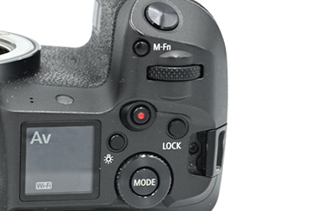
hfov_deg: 10.4
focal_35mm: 195
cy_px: 122
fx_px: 1712
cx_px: -37
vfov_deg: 7.0
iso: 100
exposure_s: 1/10
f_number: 14
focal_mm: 75
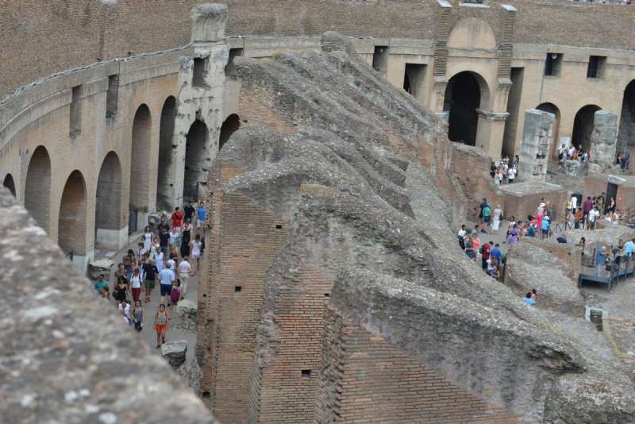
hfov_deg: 34.5
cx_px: 318
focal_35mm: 58
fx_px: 1023
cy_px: 212
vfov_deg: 23.4
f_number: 5
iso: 125
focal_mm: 58
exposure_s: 1/100
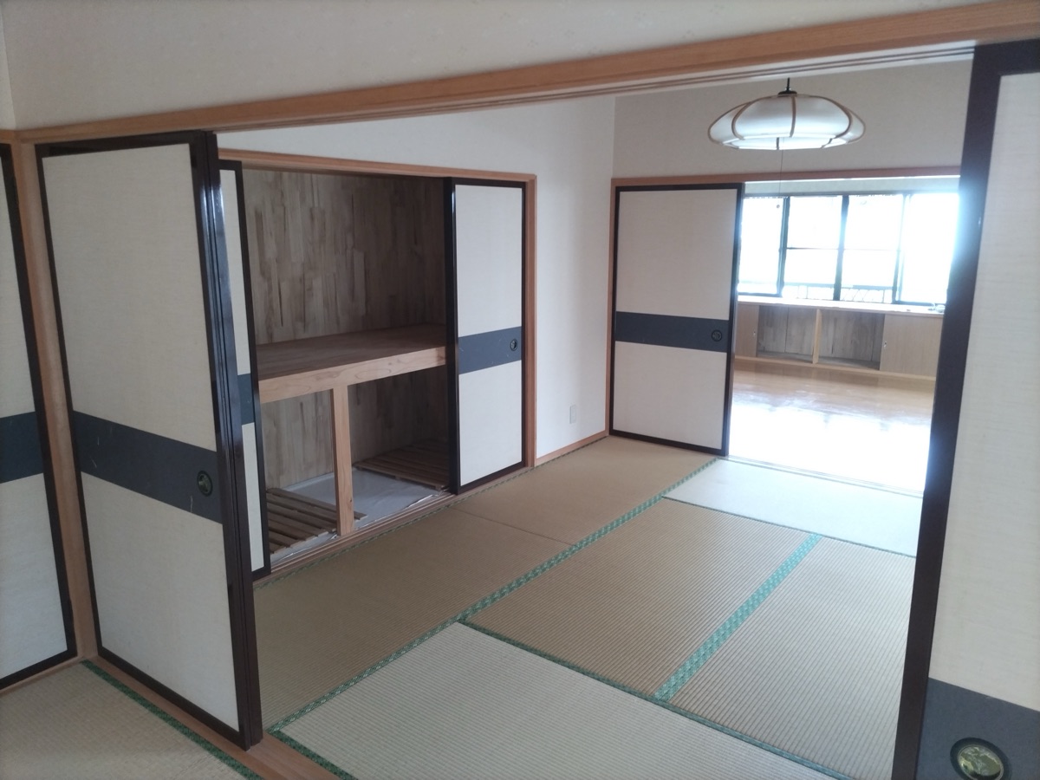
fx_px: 781
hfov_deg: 67.3
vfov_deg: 53.1
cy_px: 390
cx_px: 520
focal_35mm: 26
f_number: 1.79
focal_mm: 4.8
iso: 207
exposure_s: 1/50
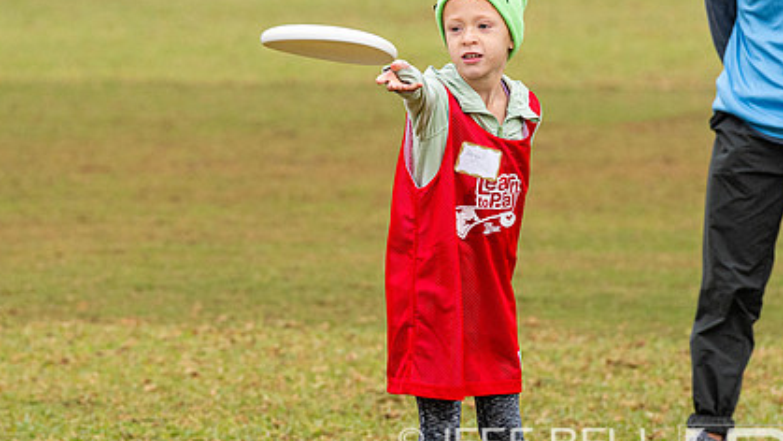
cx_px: 275
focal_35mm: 466
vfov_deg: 2.6
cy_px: 158
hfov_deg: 4.6
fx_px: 9678
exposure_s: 1/1000
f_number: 5.6
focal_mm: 200
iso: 560
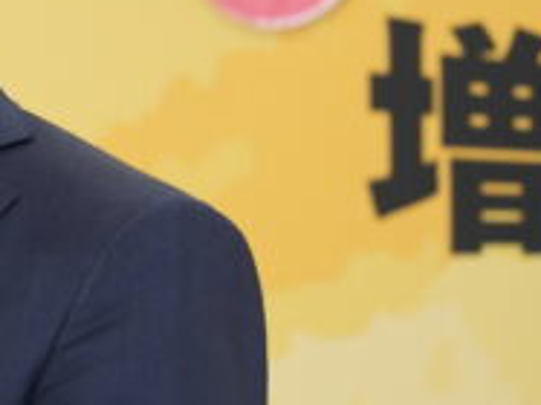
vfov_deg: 2.2
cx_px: -278
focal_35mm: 671
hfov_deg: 2.9
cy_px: 220
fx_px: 10480
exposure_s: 1/100
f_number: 5.6
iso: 1000
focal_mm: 170
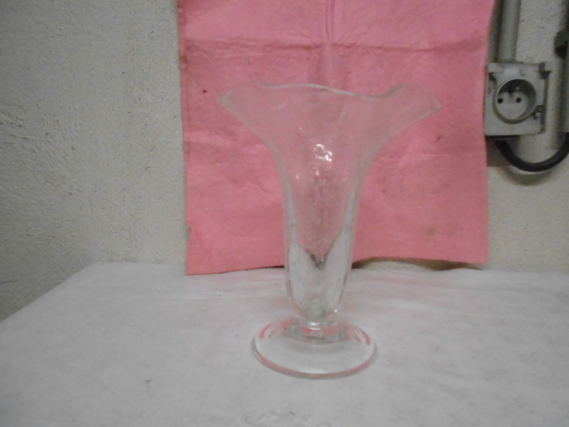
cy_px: 214
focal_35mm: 26
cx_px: 284
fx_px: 427
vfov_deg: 53.1
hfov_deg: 67.3
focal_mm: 4.6
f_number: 3.2
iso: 1600
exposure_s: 1/160
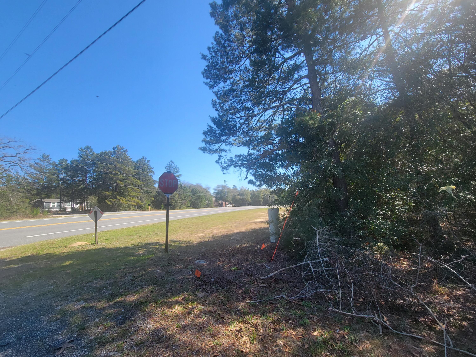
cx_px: 238
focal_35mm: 13
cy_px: 178
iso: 50
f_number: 2.2
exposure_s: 1/614
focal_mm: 2.2
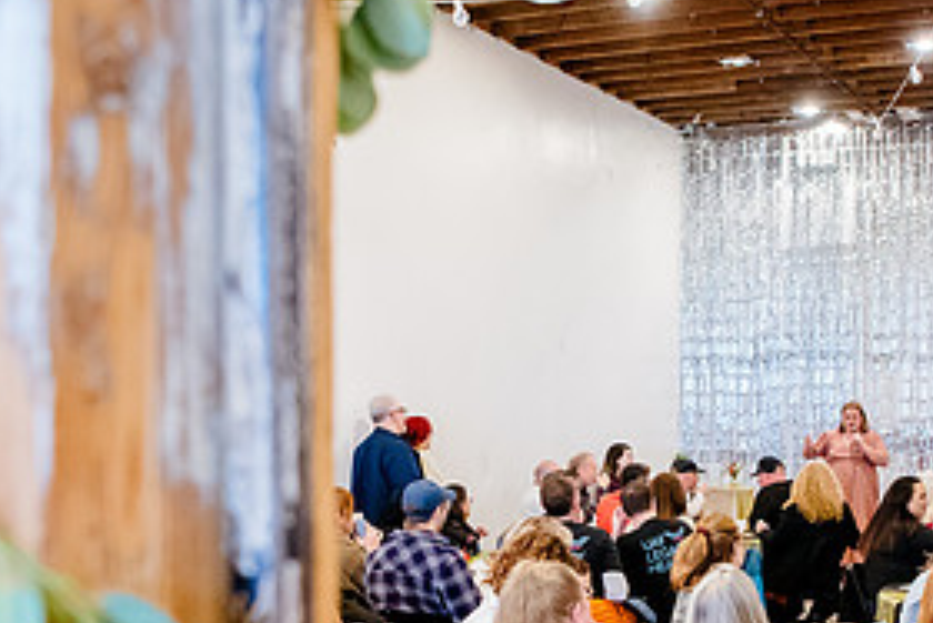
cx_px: 566
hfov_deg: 38.0
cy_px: 486
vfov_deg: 25.6
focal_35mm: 52
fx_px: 1348
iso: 6400
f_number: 2.8
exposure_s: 1/80
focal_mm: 24
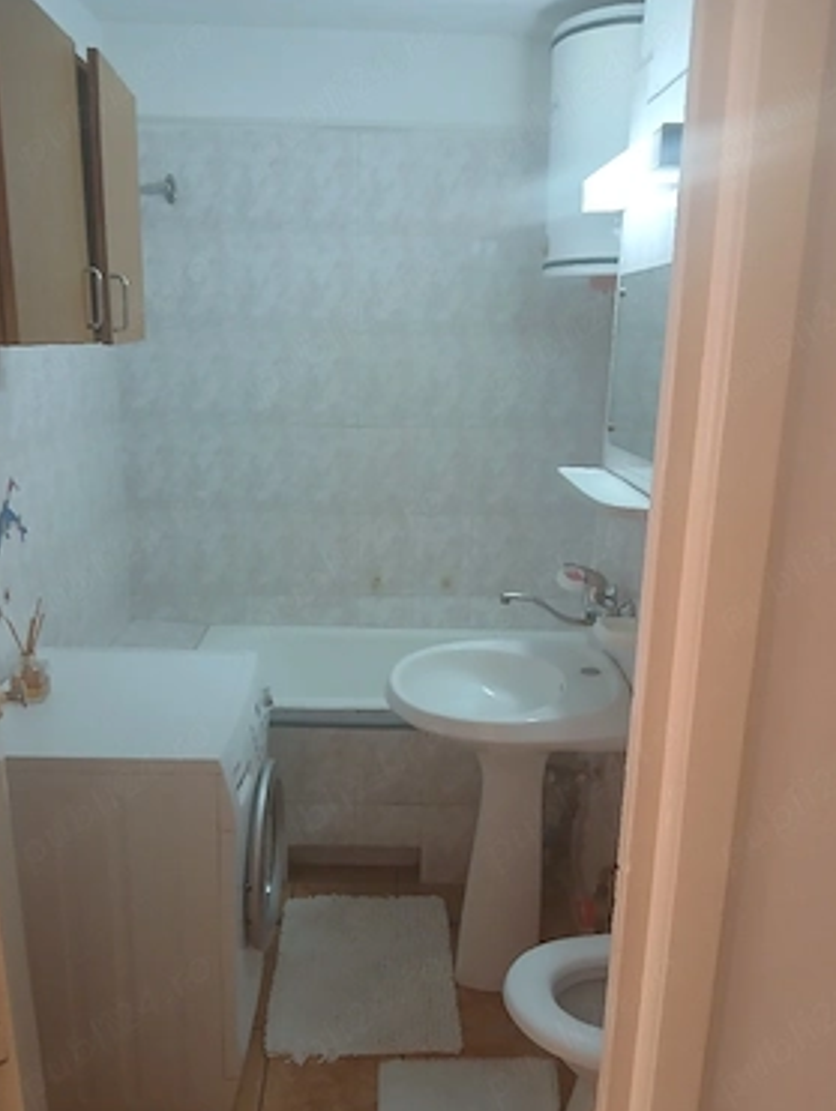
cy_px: 596
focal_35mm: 28
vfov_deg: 63.3
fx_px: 900
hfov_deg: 49.8
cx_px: 408
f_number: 1.8
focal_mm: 3.98
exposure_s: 1/33.3
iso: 320
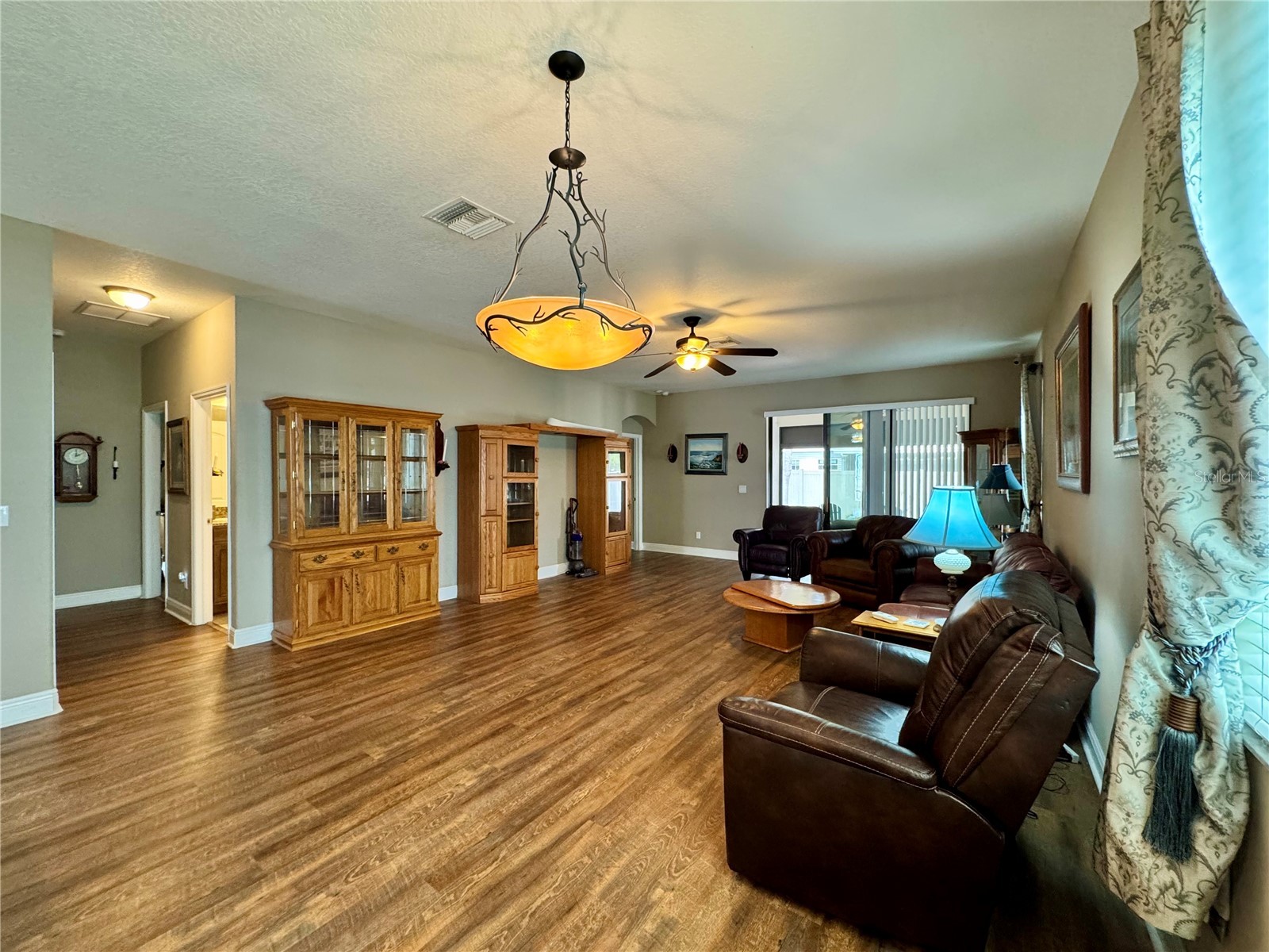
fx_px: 513
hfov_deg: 102.1
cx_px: 634
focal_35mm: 14
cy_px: 476
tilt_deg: -0.9
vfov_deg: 85.7
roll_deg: +0.4
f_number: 2.2
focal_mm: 2.22
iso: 400
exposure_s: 1/60
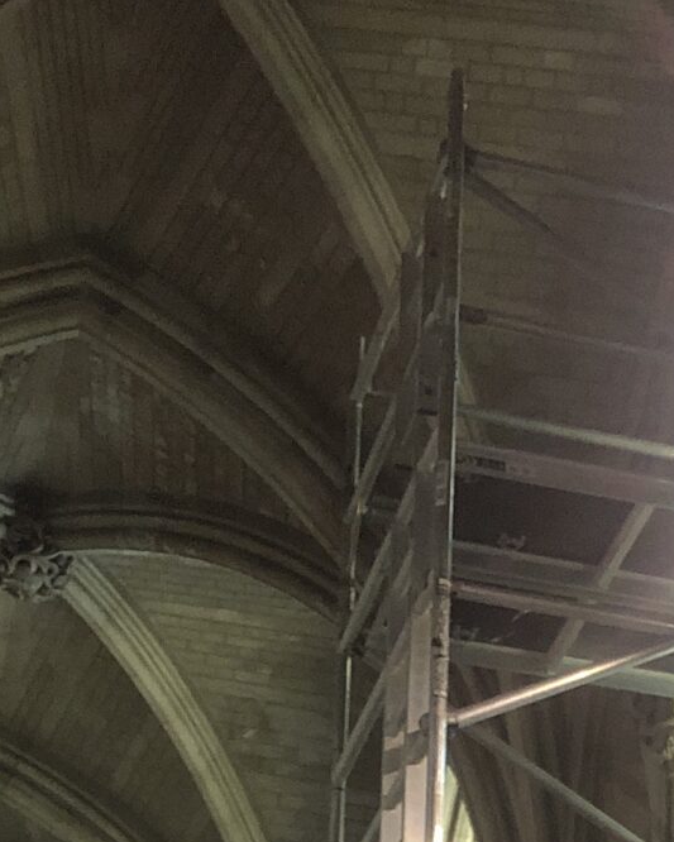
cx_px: 544
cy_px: 1305
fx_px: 2618
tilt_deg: +17.3
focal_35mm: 105
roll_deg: -2.0
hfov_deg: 14.6
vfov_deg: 16.5
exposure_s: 1/13
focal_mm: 4
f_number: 1.8
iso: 100
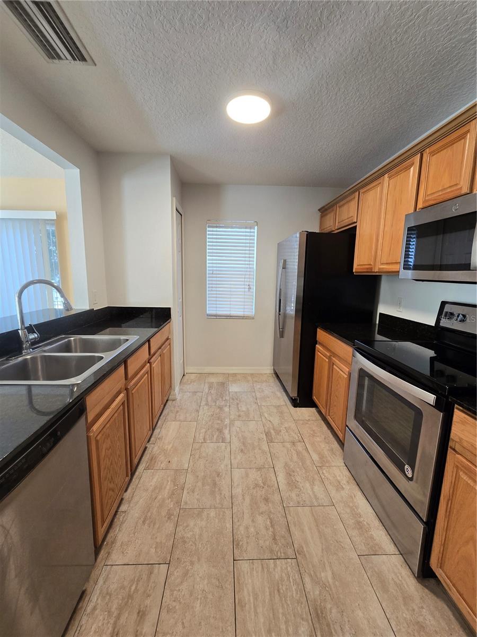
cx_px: 238
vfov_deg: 106.2
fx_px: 239
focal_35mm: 13
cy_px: 318
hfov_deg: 89.9
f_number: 2.2
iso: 160
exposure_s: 1/60
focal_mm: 2.2
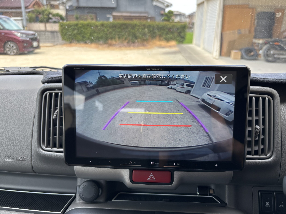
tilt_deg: -20.3
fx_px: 223
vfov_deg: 51.3
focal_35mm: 27
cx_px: 144
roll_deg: -1.5
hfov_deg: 65.3
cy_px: 111
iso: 50
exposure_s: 1/307
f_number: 1.6
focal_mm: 5.96
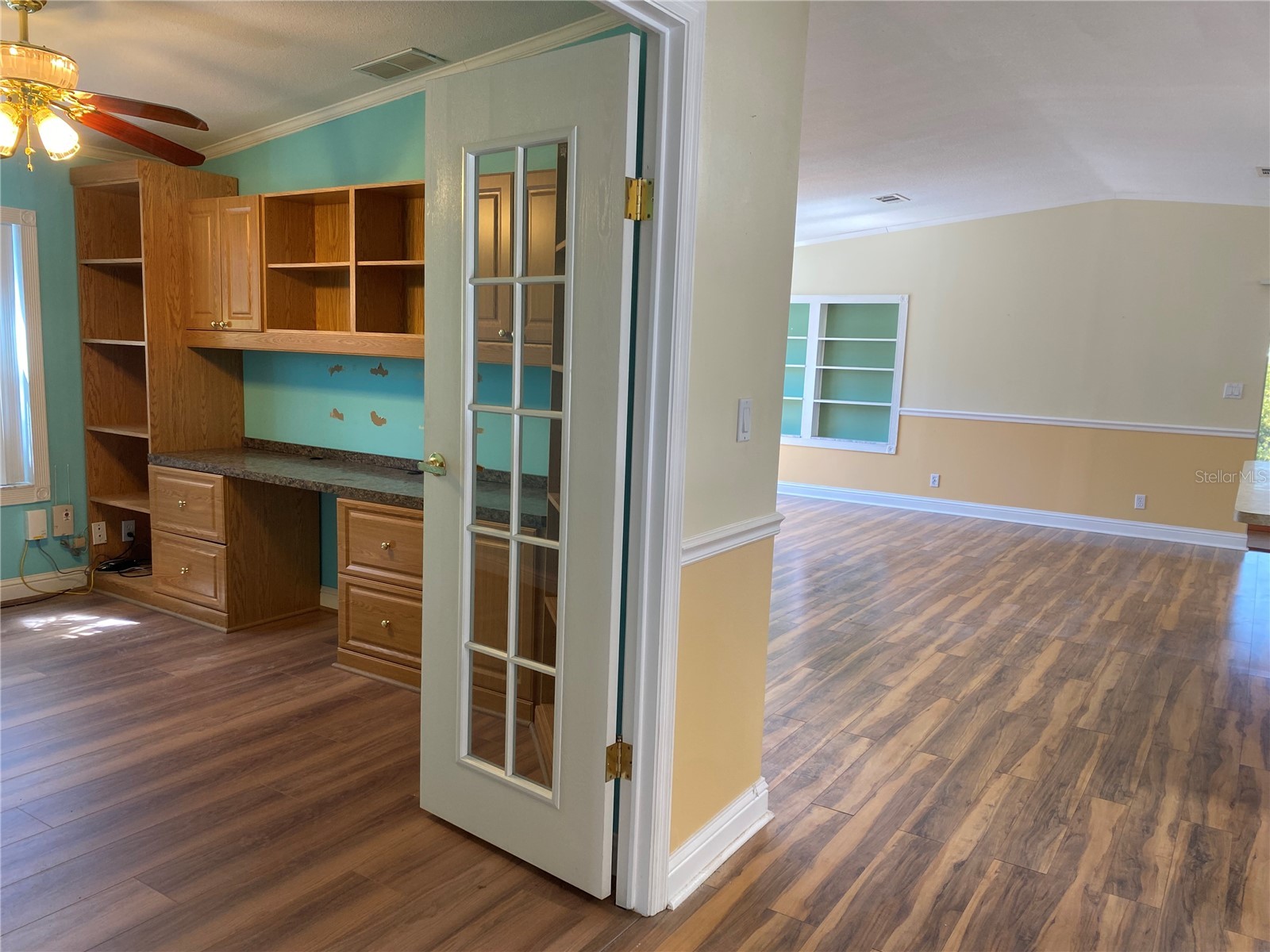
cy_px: 476
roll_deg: -1.9
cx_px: 635
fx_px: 954
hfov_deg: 67.3
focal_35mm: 26
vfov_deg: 53.1
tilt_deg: -8.0
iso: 80
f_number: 1.8
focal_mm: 4.25
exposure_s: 1/60
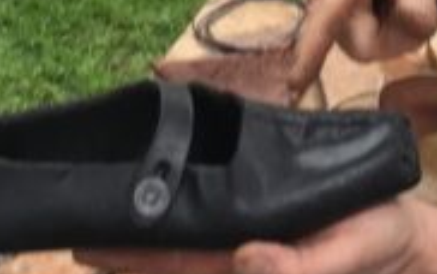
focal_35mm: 173
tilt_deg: -24.8
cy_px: -368
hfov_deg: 12.0
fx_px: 2062
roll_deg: +1.8
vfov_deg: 7.2
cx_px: 360
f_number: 2.2
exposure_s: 1/120
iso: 40
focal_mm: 4.15
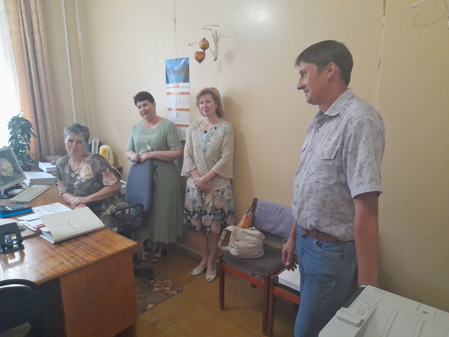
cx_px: 224
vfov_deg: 54.9
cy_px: 168
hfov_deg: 69.4
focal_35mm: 25
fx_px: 324
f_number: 2
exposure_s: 1/50
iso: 200
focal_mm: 4.6
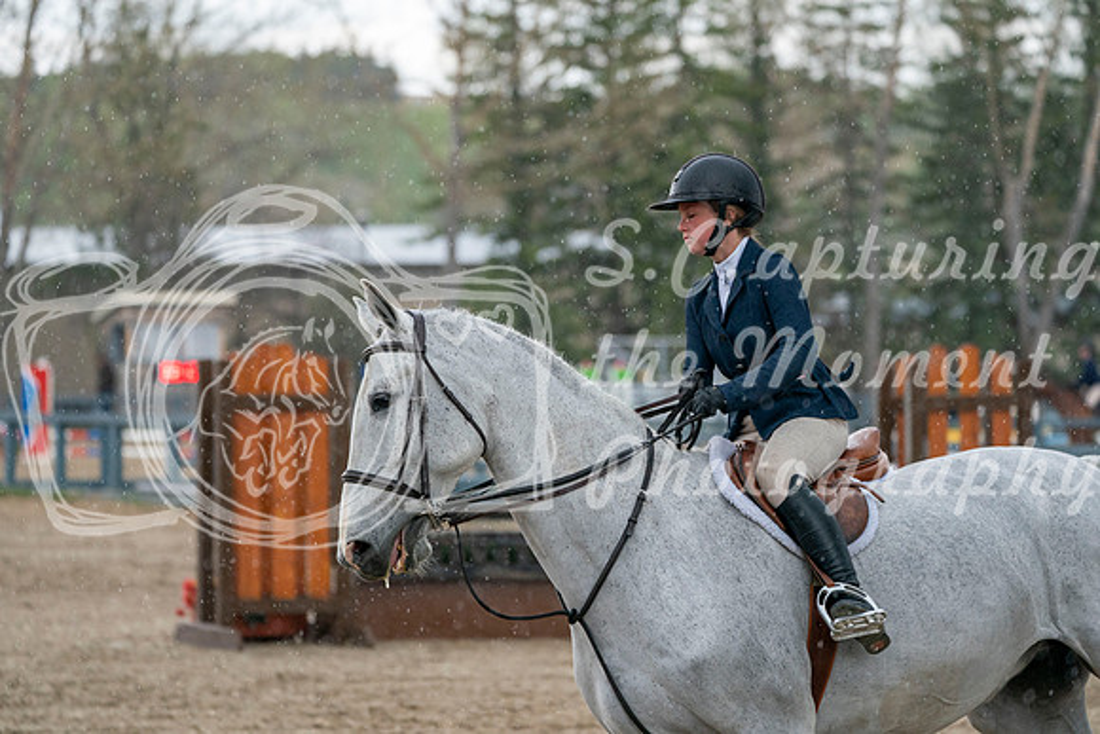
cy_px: 367
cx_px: 550
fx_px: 6112
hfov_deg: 10.3
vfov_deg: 6.9
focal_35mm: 200
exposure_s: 1/1250
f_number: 5.6
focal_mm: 200
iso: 2000
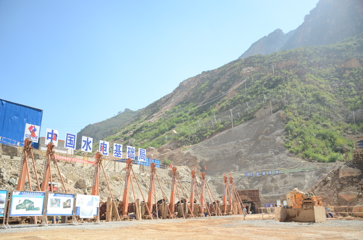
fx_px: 302
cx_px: 182
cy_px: 120
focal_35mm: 30
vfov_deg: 43.4
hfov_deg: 62.0
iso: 400
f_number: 3.5
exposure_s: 1/2000
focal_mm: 20
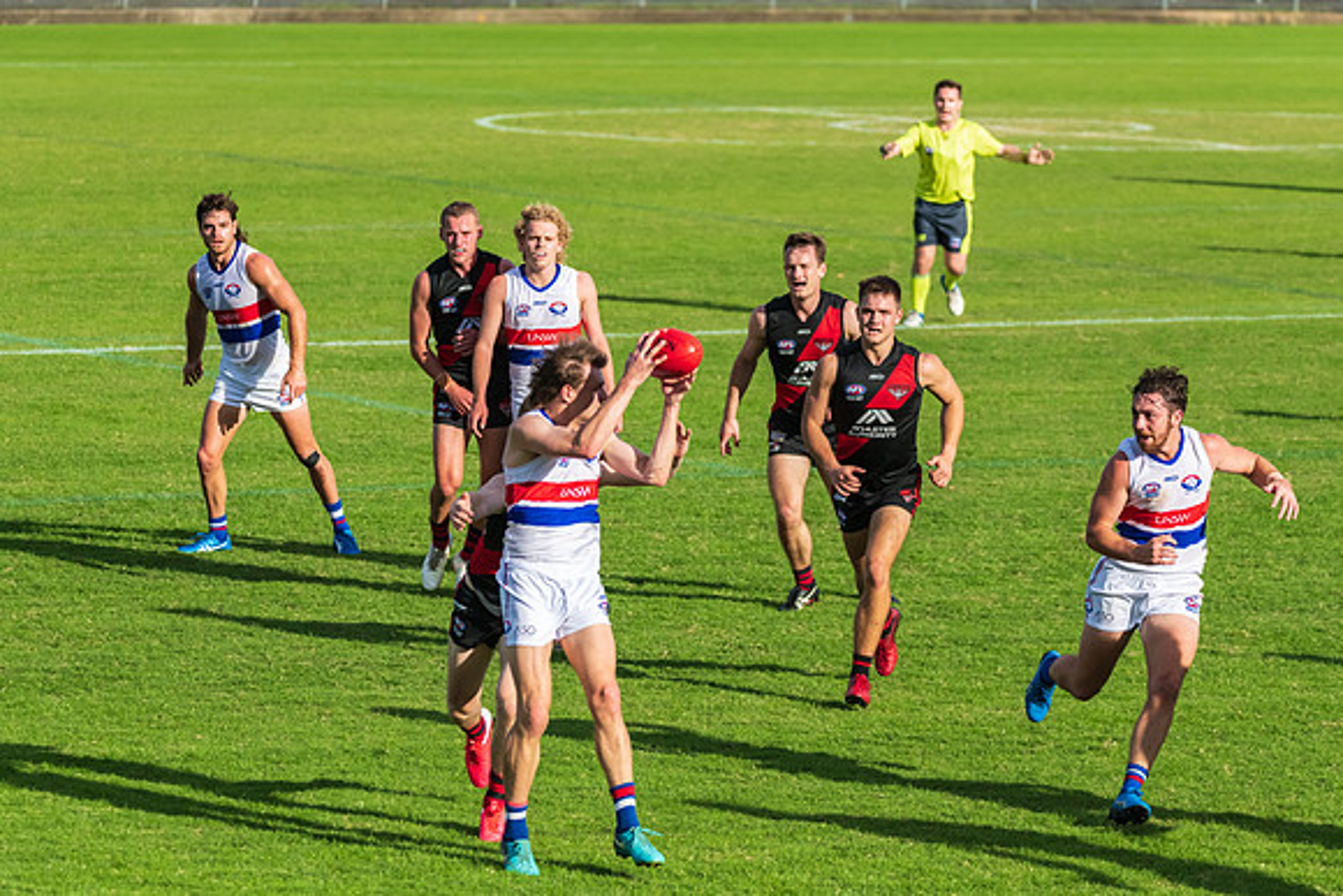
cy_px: 447
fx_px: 8220
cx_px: 653
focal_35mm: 220
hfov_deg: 9.3
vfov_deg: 6.2
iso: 1000
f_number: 5.3
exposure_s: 1/6400
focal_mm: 210
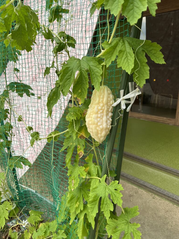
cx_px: 90
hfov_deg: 53.1
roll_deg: +0.0
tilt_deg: -12.9
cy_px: 120
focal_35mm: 26
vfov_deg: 67.3
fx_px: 179
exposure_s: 1/154
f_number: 1.6
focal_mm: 5.1
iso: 40
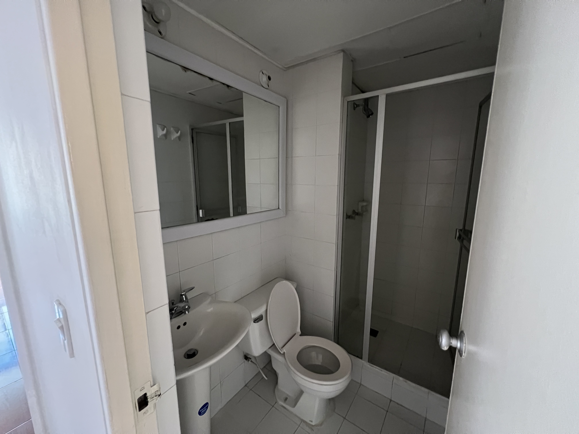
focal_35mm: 13
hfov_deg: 106.2
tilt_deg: -10.0
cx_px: 290
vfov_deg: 89.9
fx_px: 217
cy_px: 217
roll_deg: +0.5
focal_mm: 1.57
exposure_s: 1/45
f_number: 1.8
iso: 1000
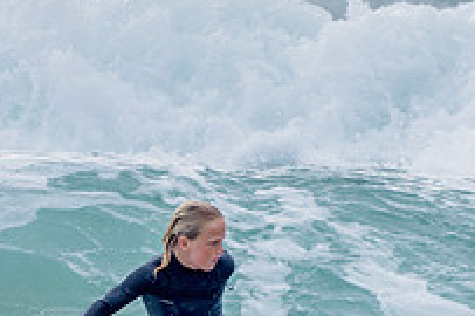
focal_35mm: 1753
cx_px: 250
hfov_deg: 1.2
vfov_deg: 0.8
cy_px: 422
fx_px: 23111
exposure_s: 1/2000
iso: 360
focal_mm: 500
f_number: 5.6
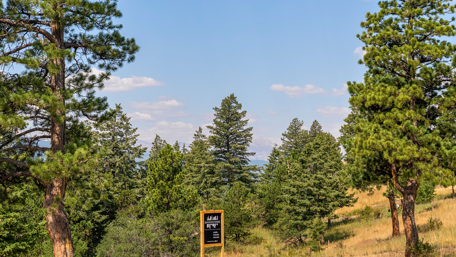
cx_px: 228
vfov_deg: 16.3
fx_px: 895
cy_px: 116
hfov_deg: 28.6
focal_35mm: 74
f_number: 7.1
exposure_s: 1/1000
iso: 640
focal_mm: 70
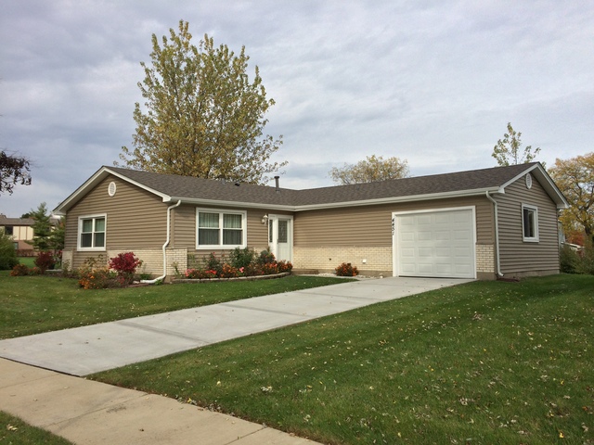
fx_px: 498
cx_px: 297
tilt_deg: +3.9
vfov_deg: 48.2
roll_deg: +1.2
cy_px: 222
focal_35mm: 29
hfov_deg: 61.7
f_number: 2.2
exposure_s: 1/1709
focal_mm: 4.15
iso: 32
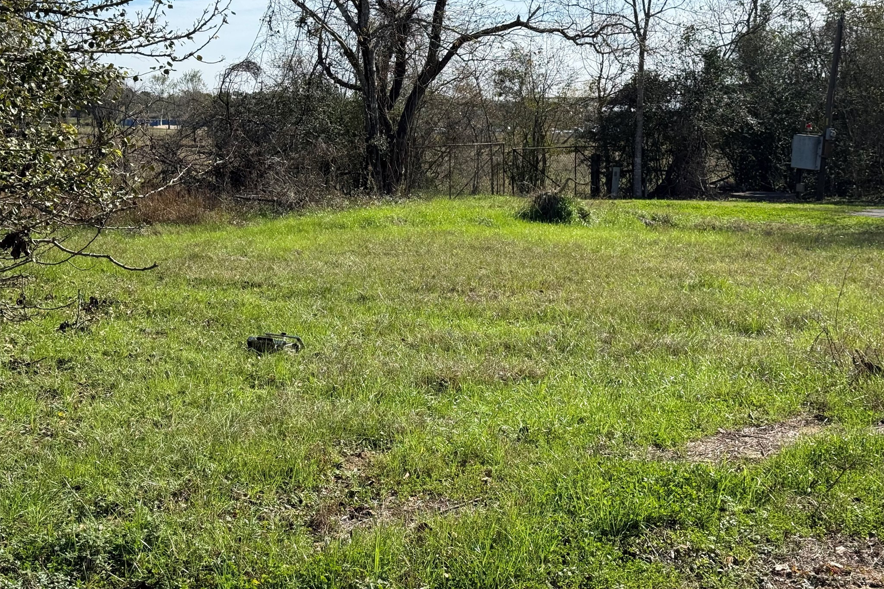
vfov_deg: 27.0
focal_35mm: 50
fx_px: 1228
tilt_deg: -3.2
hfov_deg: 39.6
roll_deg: -1.9
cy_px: 271
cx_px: 442
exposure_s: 1/3226
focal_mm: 6.76
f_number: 1.78
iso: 64
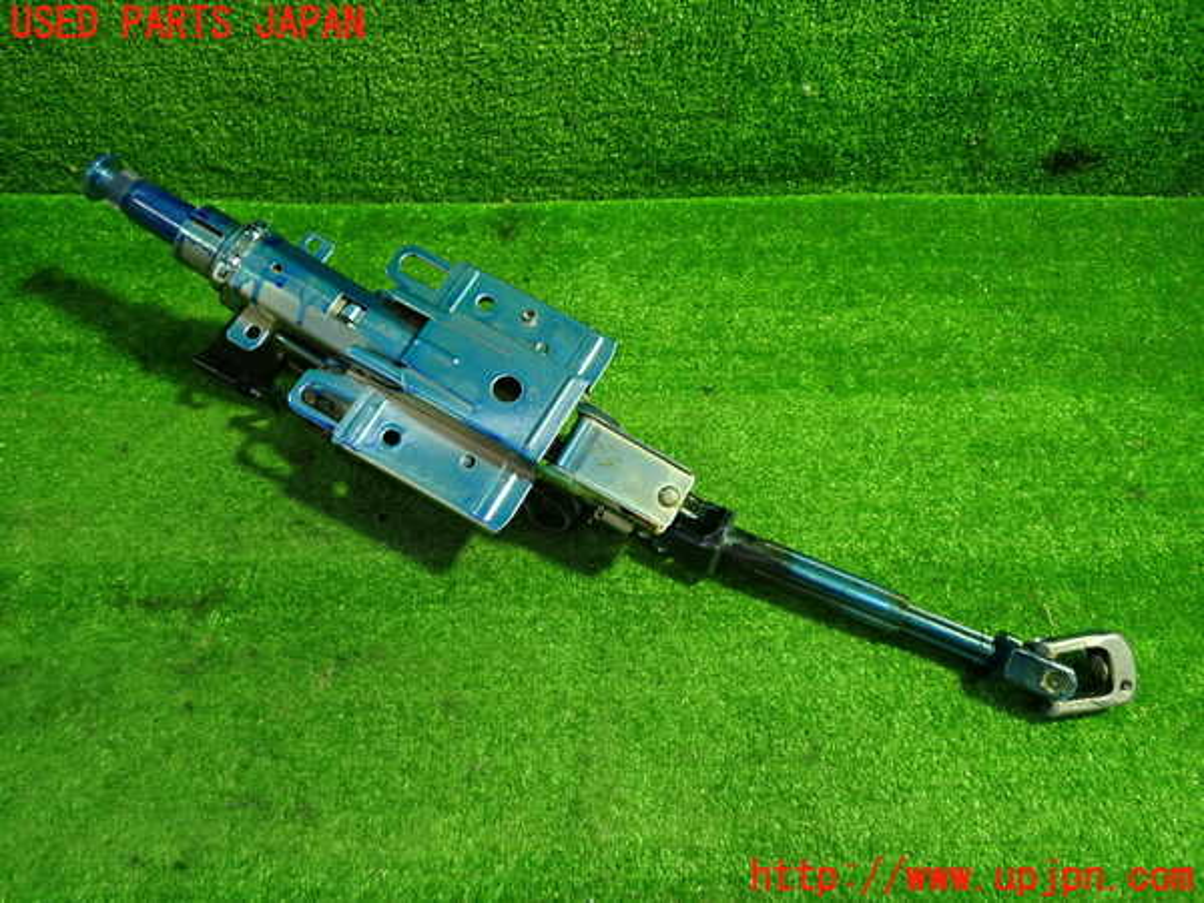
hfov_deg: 60.0
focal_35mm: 30
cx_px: 602
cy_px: 452
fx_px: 1043
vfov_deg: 46.8
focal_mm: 5.4
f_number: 2.3
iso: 320
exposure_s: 1/30
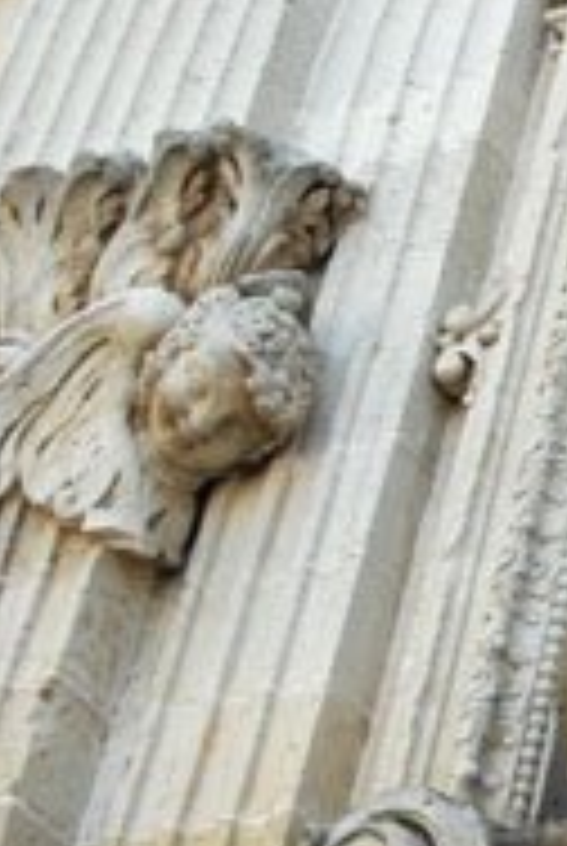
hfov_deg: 12.9
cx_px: 916
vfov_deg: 20.6
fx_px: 2330
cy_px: 441
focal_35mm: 99
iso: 200
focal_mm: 20
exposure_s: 1/250
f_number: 3.5
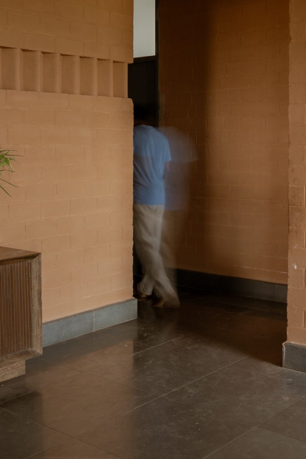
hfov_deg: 31.1
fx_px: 548
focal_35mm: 43
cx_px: 188
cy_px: 116
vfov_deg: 44.0
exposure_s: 1.6
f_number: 8
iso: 100
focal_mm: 16
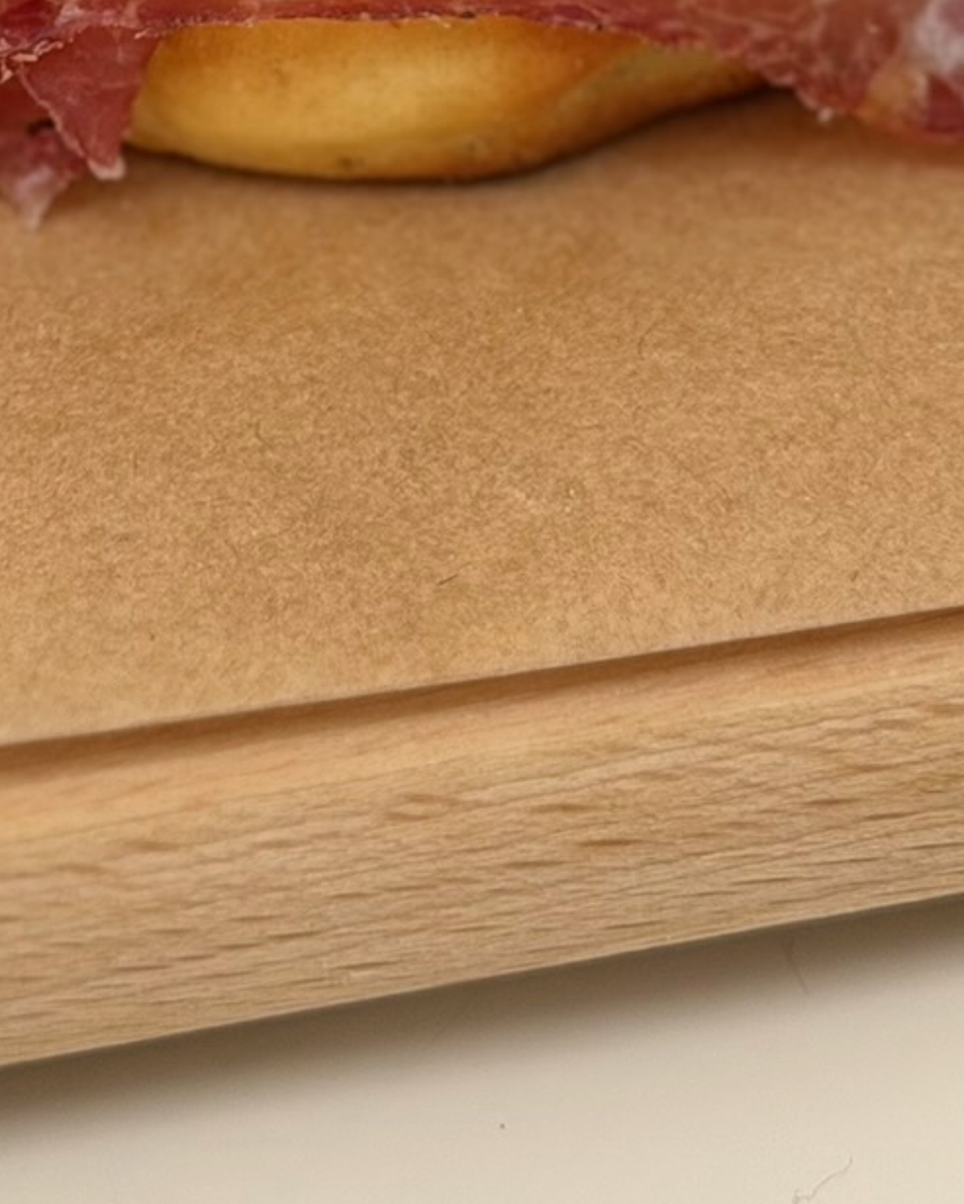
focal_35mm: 156
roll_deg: -2.2
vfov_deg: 11.9
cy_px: -442
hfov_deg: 9.9
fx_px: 5563
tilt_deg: -37.1
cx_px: 337
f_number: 1.78
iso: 64
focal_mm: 6.76
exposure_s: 1/885
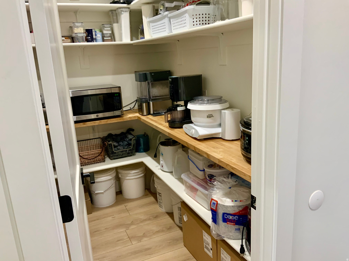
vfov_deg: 48.2
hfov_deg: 61.7
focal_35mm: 29
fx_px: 292
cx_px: 174
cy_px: 130
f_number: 1.8
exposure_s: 1/60
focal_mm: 3
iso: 100
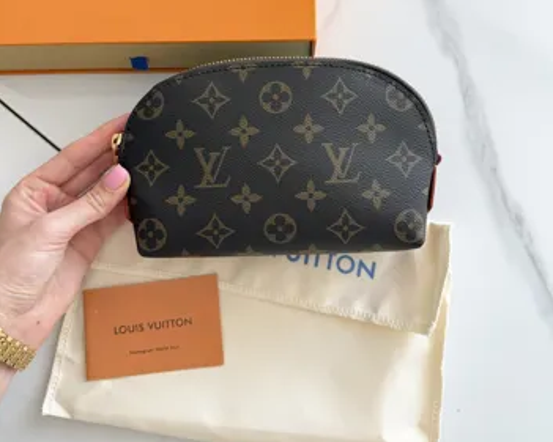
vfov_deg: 44.6
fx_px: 524
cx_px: 282
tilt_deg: -76.7
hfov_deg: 55.6
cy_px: 124
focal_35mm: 32
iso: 200
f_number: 1.78
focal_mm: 6.76
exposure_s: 1/121
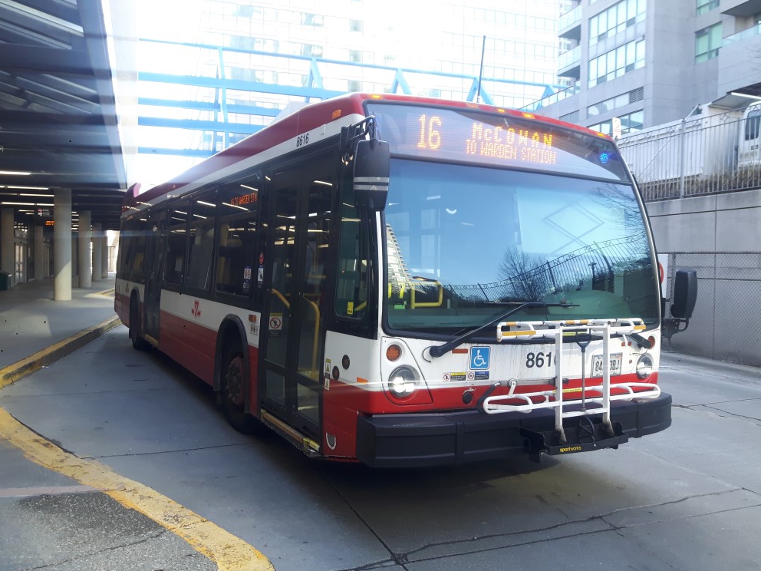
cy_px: 278
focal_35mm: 32
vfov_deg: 44.2
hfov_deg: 56.8
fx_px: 703
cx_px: 376
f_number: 1.9
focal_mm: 3.7
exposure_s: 1/104
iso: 40
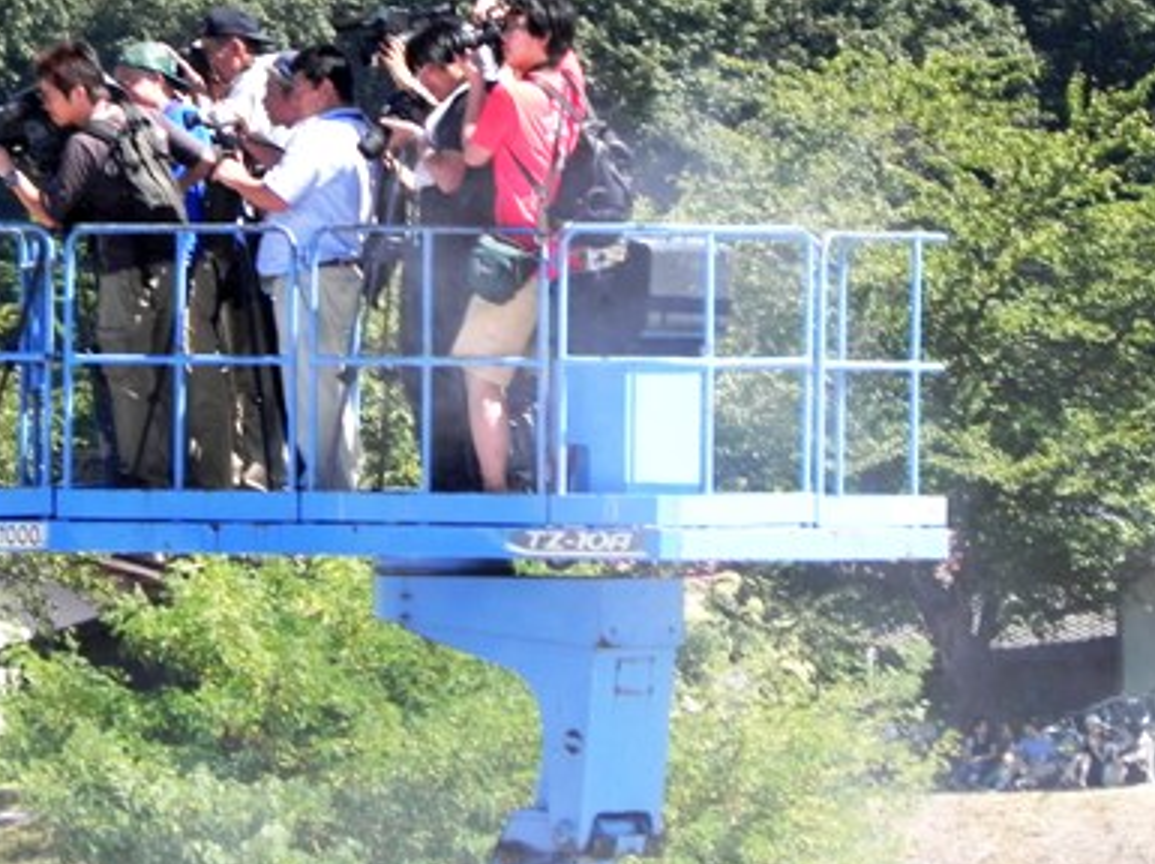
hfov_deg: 4.6
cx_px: 444
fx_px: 14367
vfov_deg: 3.4
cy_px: 250
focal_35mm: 431
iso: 160
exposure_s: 1/272
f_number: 5.6
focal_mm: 51.8
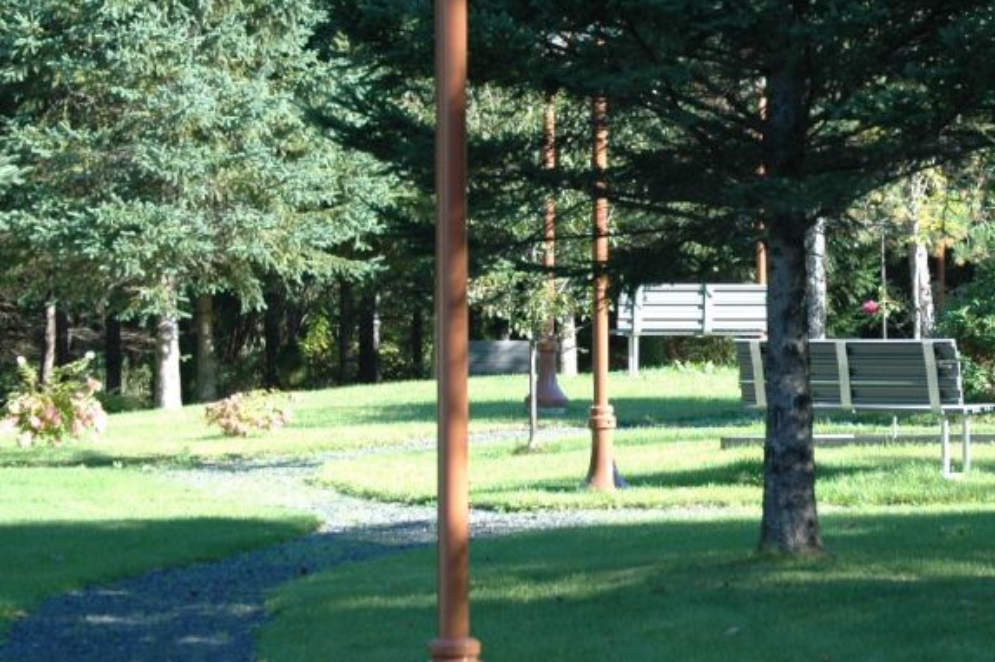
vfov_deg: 7.7
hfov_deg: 11.6
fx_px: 4888
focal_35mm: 177
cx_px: 695
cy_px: 251
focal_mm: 66
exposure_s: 1/125
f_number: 5.6
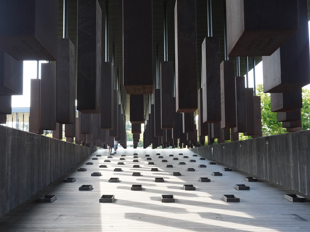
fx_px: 394
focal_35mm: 44
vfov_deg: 32.9
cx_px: 141
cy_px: 116
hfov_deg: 42.9
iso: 3200
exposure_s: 1/100
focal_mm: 40
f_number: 11
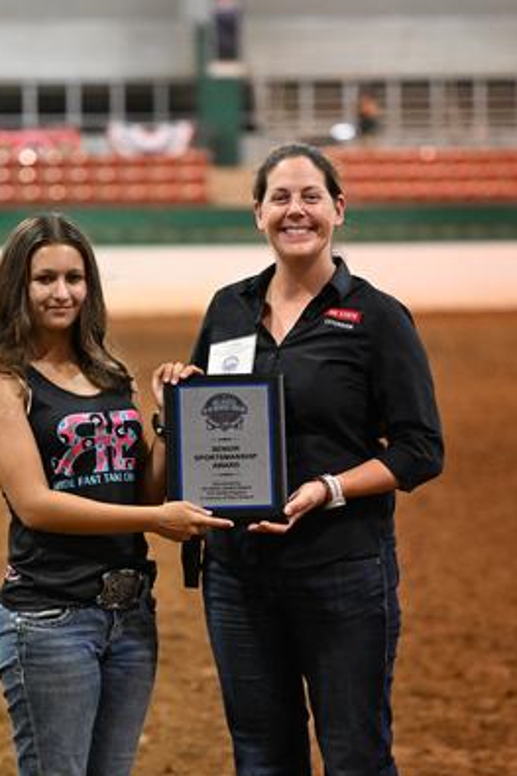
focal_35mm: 179
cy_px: 481
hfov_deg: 7.7
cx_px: 224
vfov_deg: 11.5
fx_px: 3859
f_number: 2.8
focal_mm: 101
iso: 8000
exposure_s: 1/500
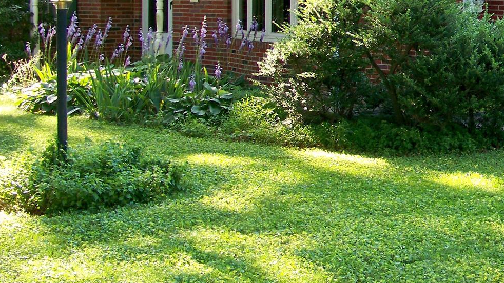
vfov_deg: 16.0
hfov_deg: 26.7
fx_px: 1002
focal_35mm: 75
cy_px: 49
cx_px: 503
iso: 64
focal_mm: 5.85
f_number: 2.8
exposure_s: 1/40
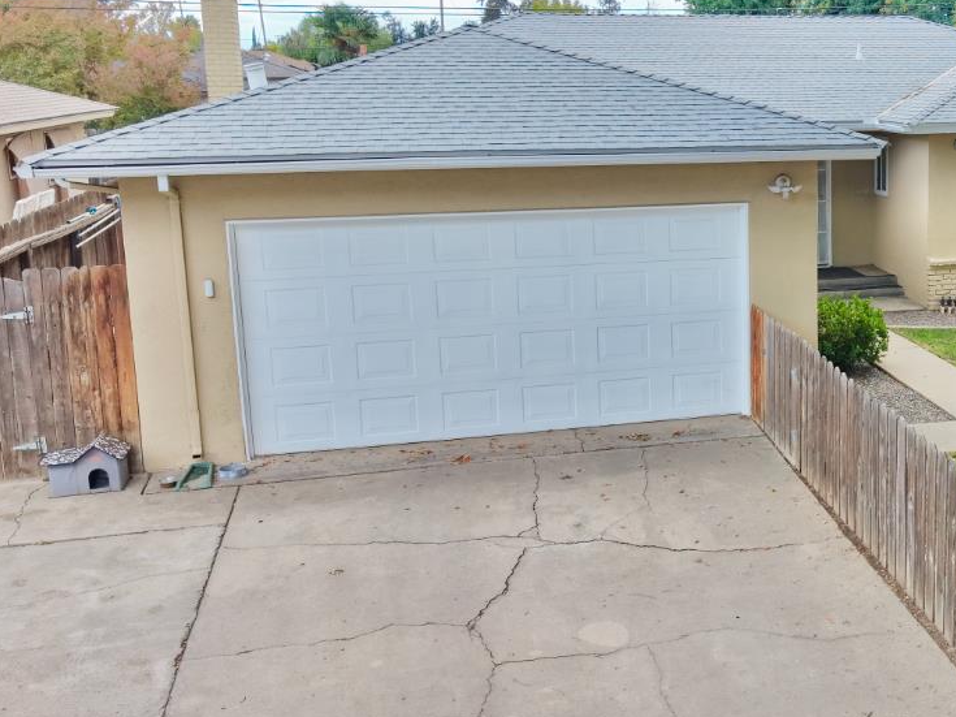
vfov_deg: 29.6
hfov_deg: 36.9
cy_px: 299
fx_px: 1353
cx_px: 822
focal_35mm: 49
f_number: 1.8
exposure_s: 1/725
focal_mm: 8.67
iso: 280
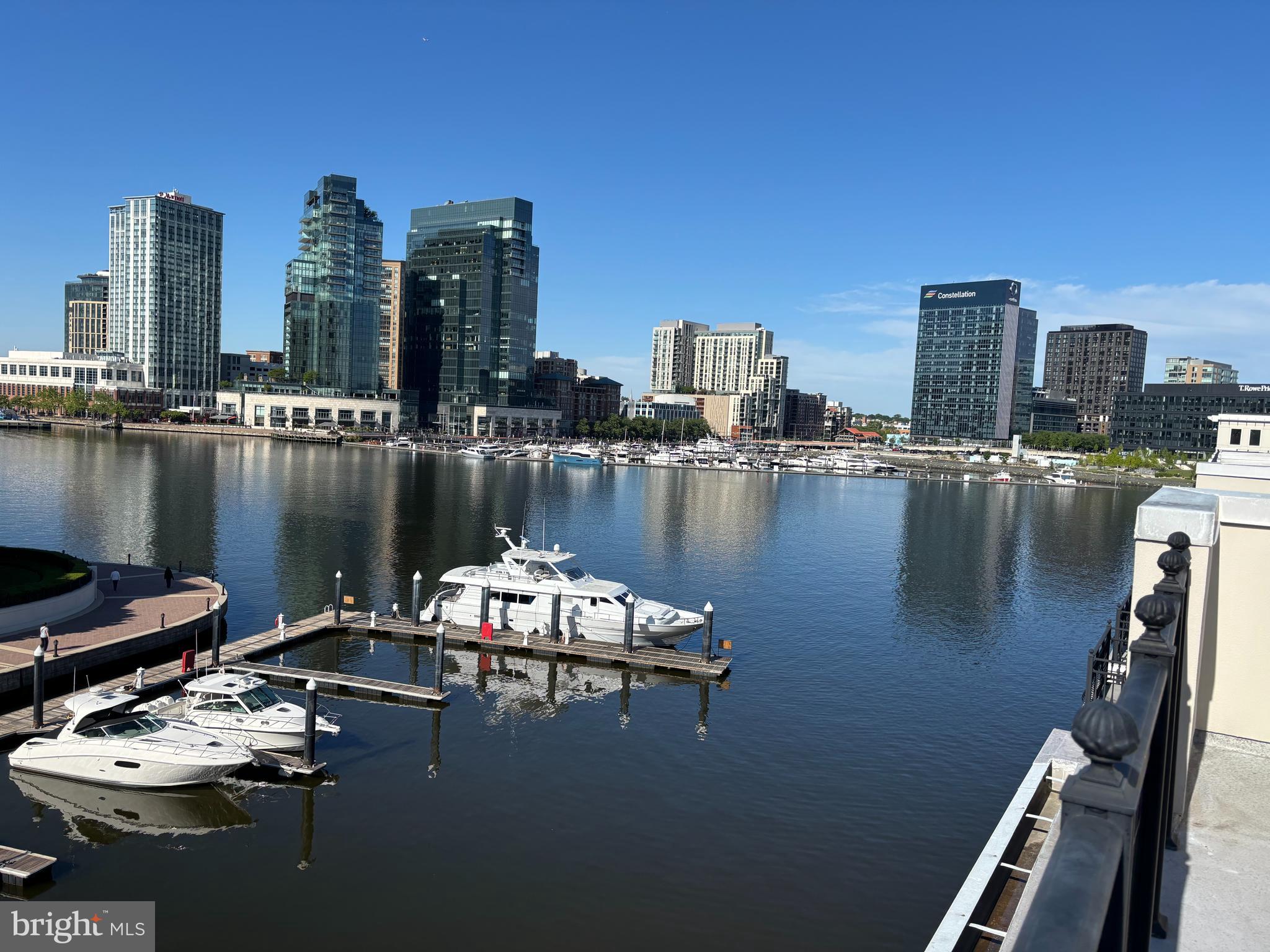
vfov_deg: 53.1
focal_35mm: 26
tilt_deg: -5.0
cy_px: 476
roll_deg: -3.8
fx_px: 954
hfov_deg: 67.3
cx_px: 635
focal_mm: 5.96
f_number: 1.6
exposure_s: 1/4082
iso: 50
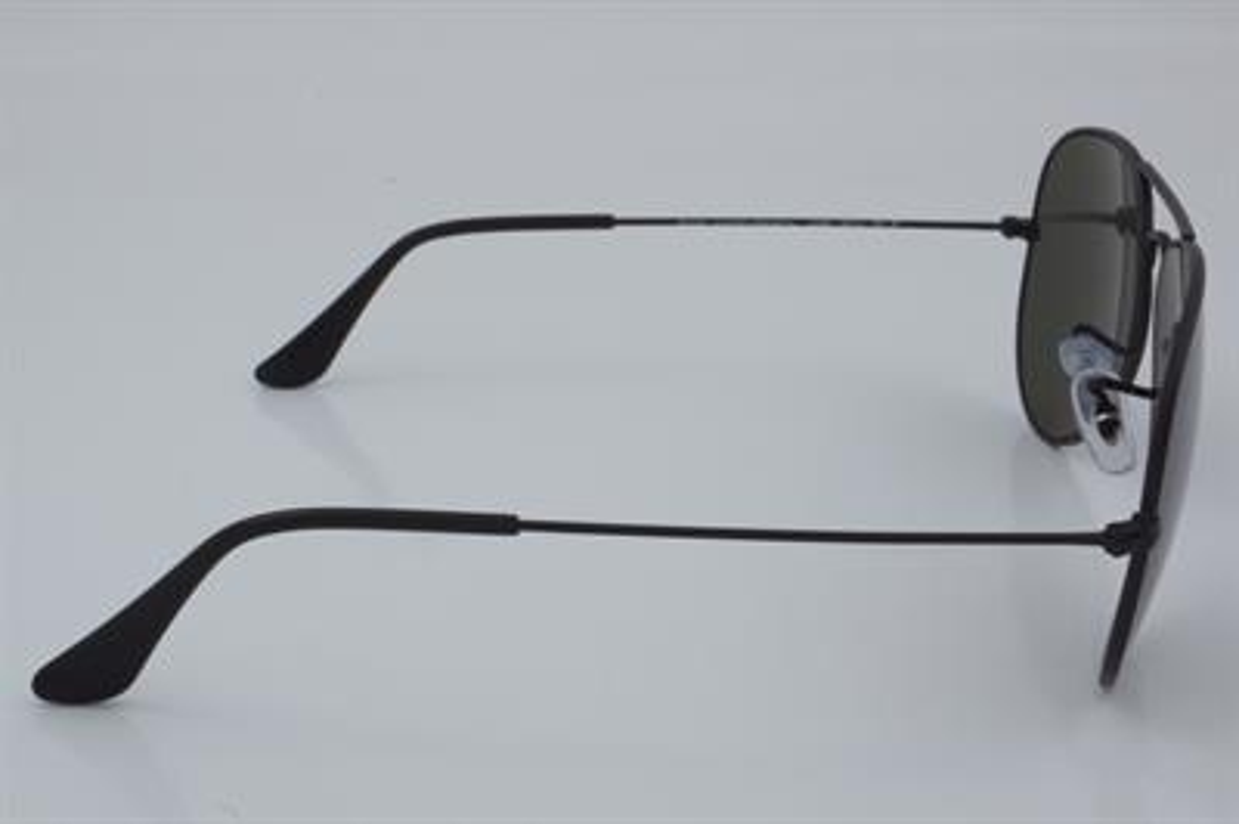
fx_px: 2579
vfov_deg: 18.2
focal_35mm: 75
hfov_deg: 27.0
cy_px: 412
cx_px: 620
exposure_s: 1/4
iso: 100
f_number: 32
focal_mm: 50
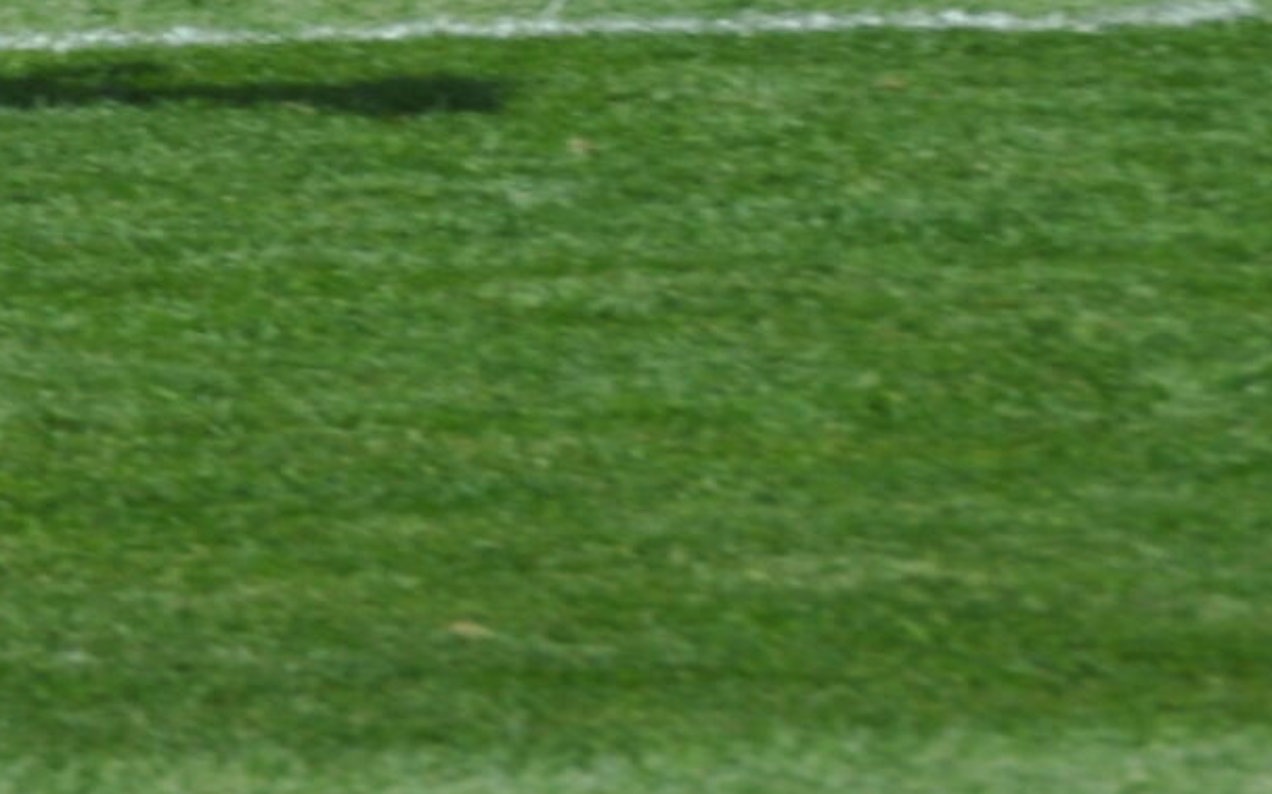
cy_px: -585
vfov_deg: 1.8
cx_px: -993
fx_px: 25888
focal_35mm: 747
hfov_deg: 2.8
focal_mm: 116
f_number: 10
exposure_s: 1/400
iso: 200
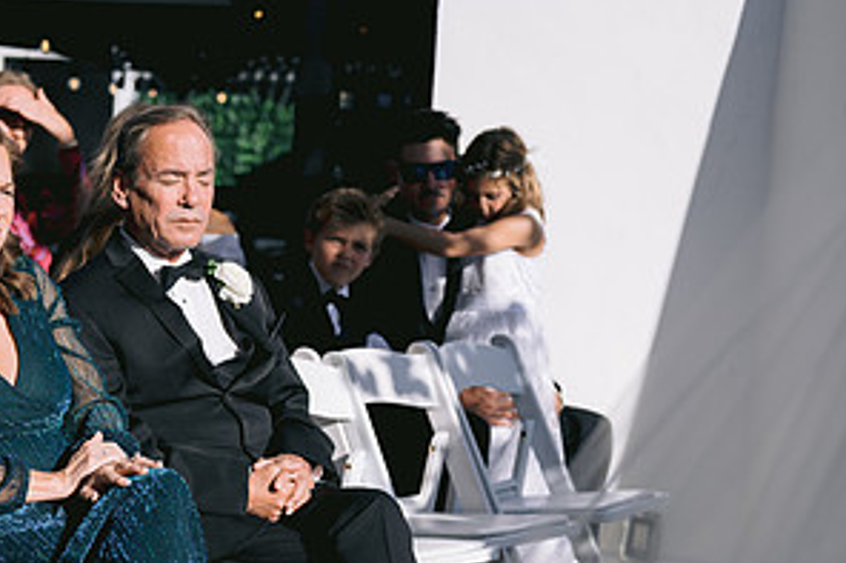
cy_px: 519
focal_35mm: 98
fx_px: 2302
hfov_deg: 20.6
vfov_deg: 13.8
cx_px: 149
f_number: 2.8
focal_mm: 50
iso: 200
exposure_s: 1/5000
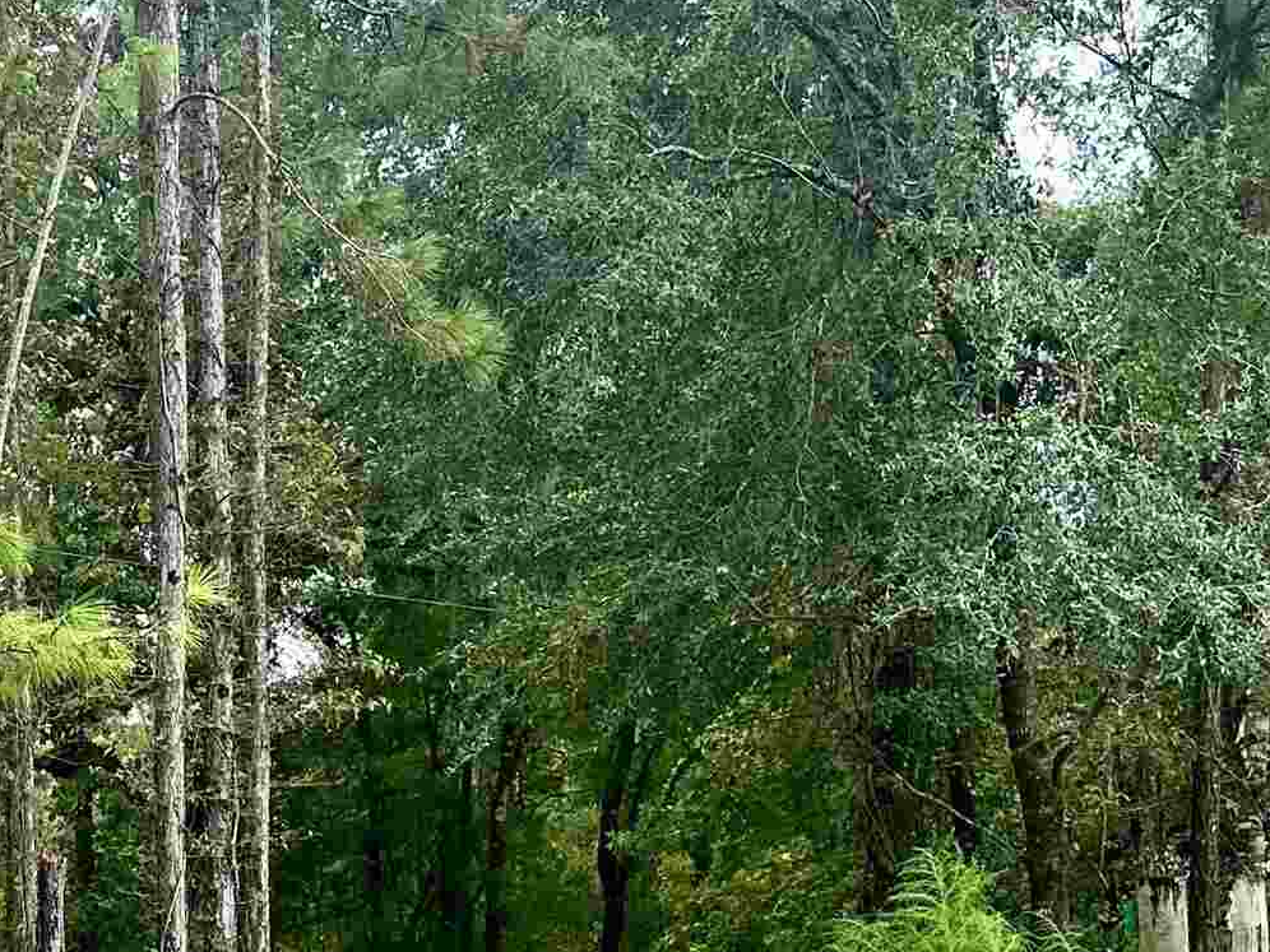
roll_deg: +0.6
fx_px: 2715
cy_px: 1034
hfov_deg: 23.7
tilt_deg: +0.1
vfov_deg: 19.1
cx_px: -310
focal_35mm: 74
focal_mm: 6.86
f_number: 1.78
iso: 80
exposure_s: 1/962
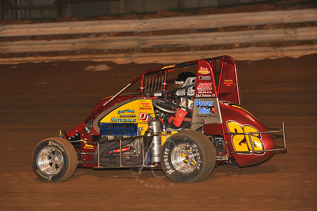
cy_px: 106
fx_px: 1365
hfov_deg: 13.2
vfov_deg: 8.9
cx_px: 158
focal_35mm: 155
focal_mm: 155
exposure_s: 1/250
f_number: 6.3
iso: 1000
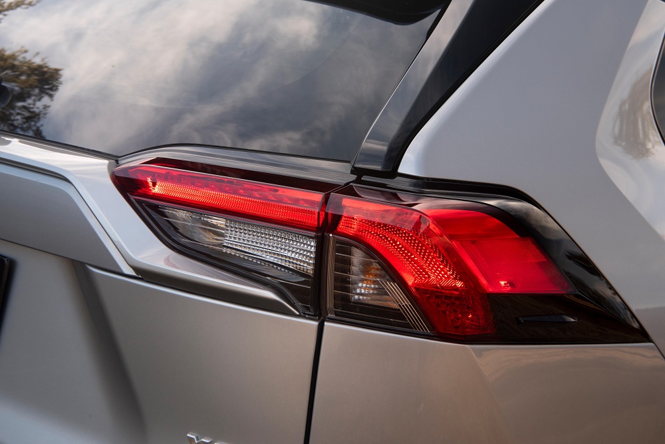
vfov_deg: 26.0
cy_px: 222
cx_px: 332
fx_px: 961
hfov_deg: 38.2
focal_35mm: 52
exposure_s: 1/50
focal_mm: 52
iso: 640
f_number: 13
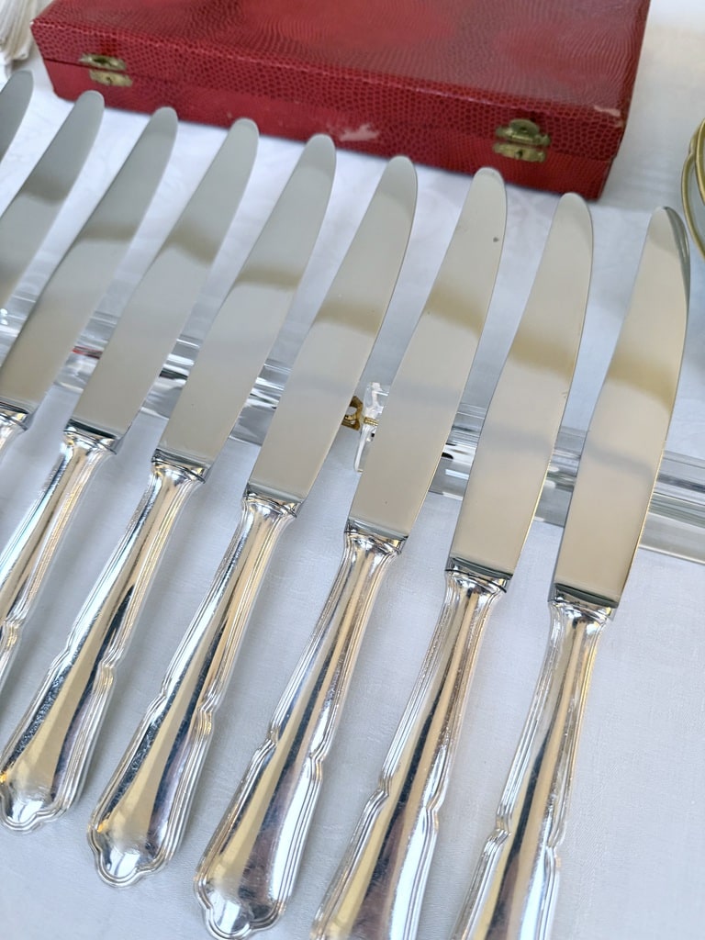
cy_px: 470
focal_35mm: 24
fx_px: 652
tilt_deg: -60.5
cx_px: 352
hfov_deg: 56.8
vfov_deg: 71.6
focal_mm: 6.76
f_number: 1.78
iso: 320
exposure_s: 1/50
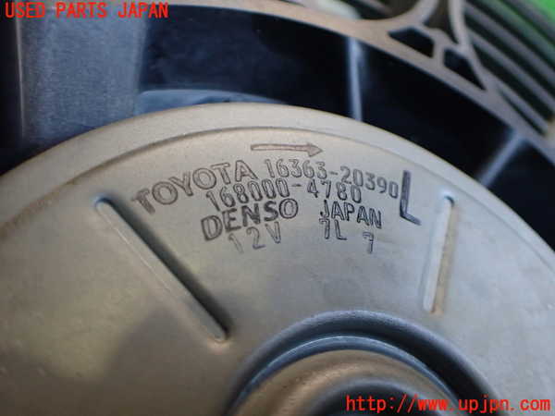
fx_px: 481
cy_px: 208
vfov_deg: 46.8
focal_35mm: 30
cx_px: 278
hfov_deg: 60.0
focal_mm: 5.4
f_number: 2.3
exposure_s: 1/125
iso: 500
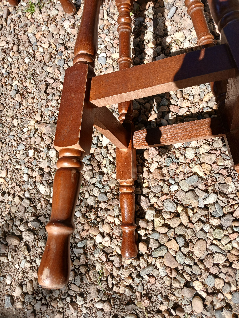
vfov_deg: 67.3
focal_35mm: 26
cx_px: 120
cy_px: 159
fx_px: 239
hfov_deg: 53.1
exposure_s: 1/450
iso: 20
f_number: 1.8
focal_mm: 3.98
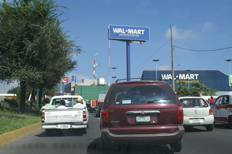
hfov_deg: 43.6
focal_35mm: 45
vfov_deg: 29.8
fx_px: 290
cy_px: 77
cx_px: 116
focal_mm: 30
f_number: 6.3
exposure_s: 1/400
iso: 100
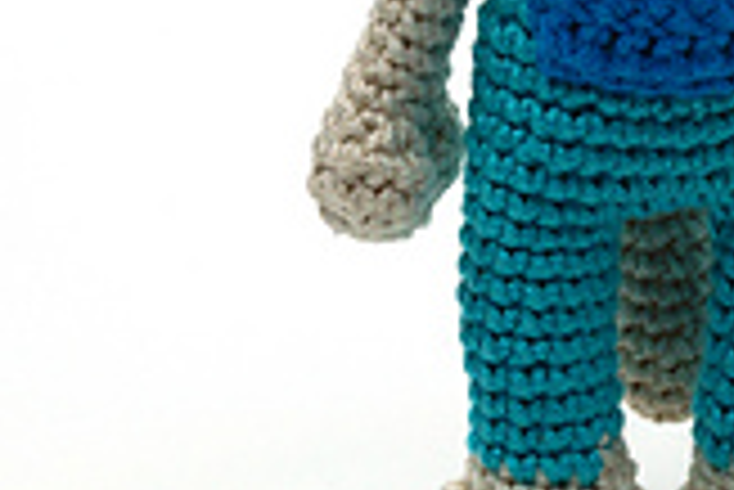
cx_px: 608
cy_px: -180
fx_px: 4203
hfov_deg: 9.9
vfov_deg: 6.6
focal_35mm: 206
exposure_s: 1/100
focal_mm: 35
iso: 100
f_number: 8
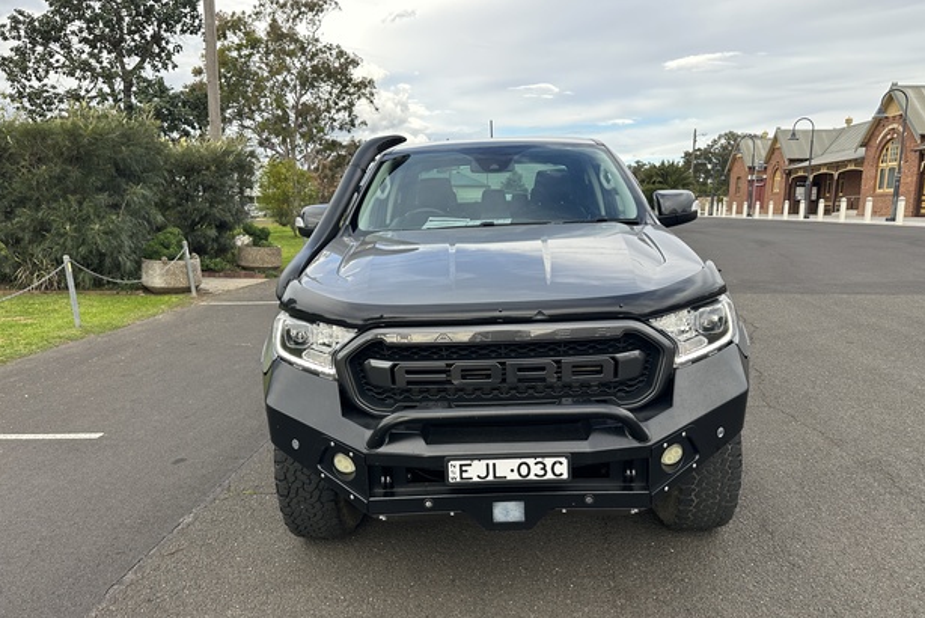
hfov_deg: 69.3
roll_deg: -0.7
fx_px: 668
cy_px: 359
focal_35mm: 26
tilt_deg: -9.6
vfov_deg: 49.4
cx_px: 481
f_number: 1.78
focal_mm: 6.86
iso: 80
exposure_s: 1/829
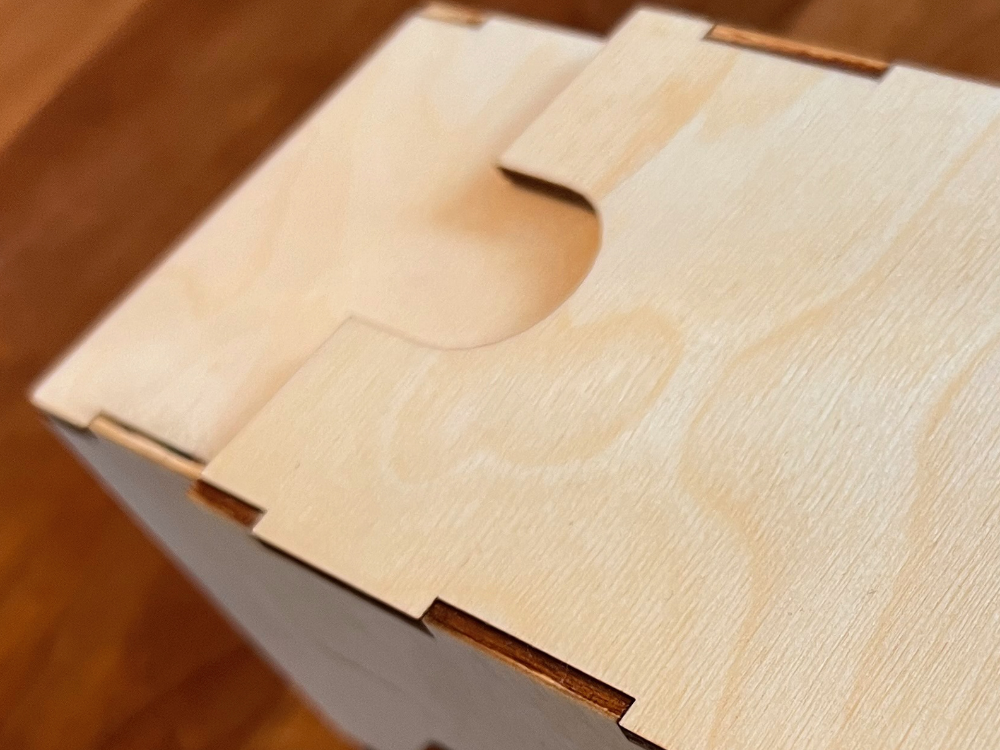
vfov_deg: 22.6
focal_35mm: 63
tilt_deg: -51.9
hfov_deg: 30.0
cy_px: 695
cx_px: 804
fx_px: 1820
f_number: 1.5
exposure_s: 1/60
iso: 125
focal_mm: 5.7
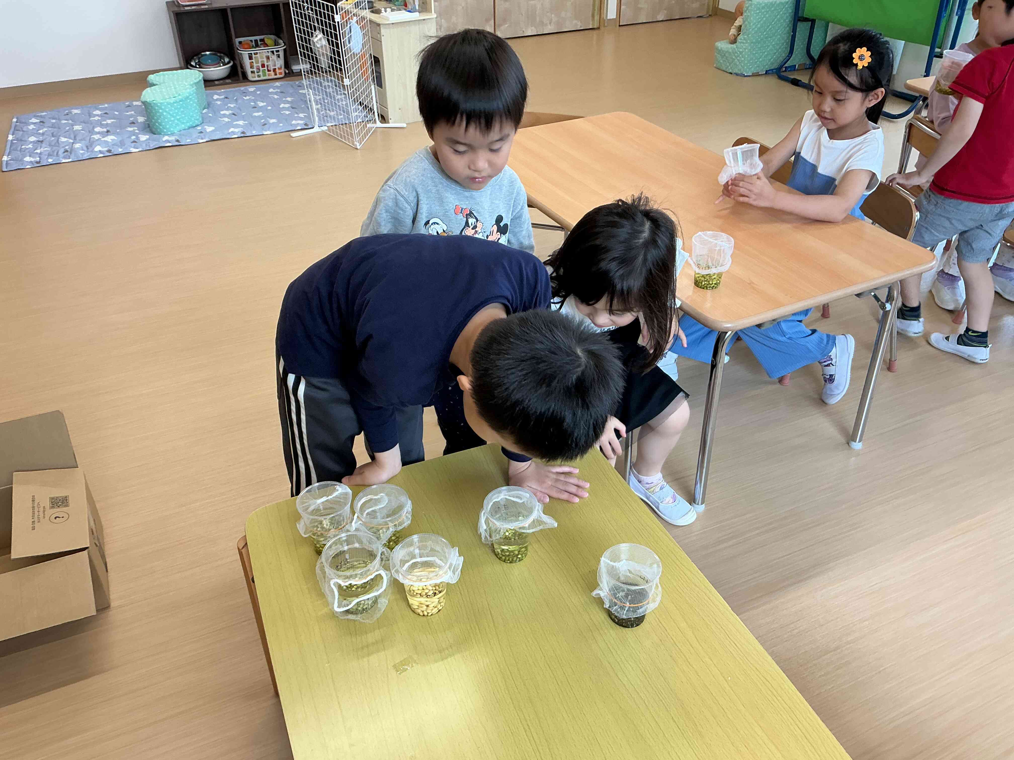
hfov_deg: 61.7
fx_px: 849
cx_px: 507
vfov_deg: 48.2
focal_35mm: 29
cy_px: 380
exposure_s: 1/120
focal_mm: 3
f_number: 1.8
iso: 50
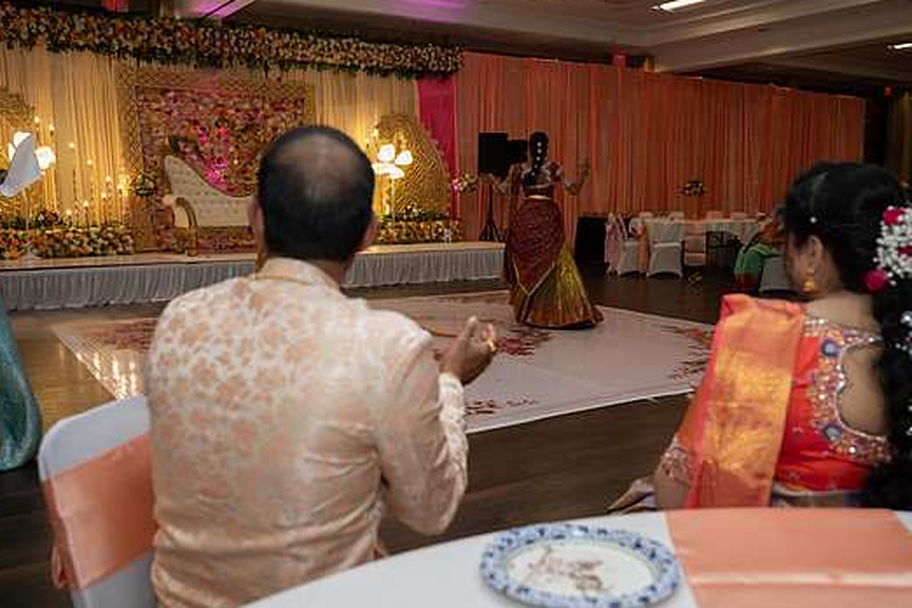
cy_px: 312
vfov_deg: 38.9
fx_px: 861
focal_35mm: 34
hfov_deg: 55.8
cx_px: 482
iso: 1250
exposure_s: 1/160
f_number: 4
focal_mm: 29
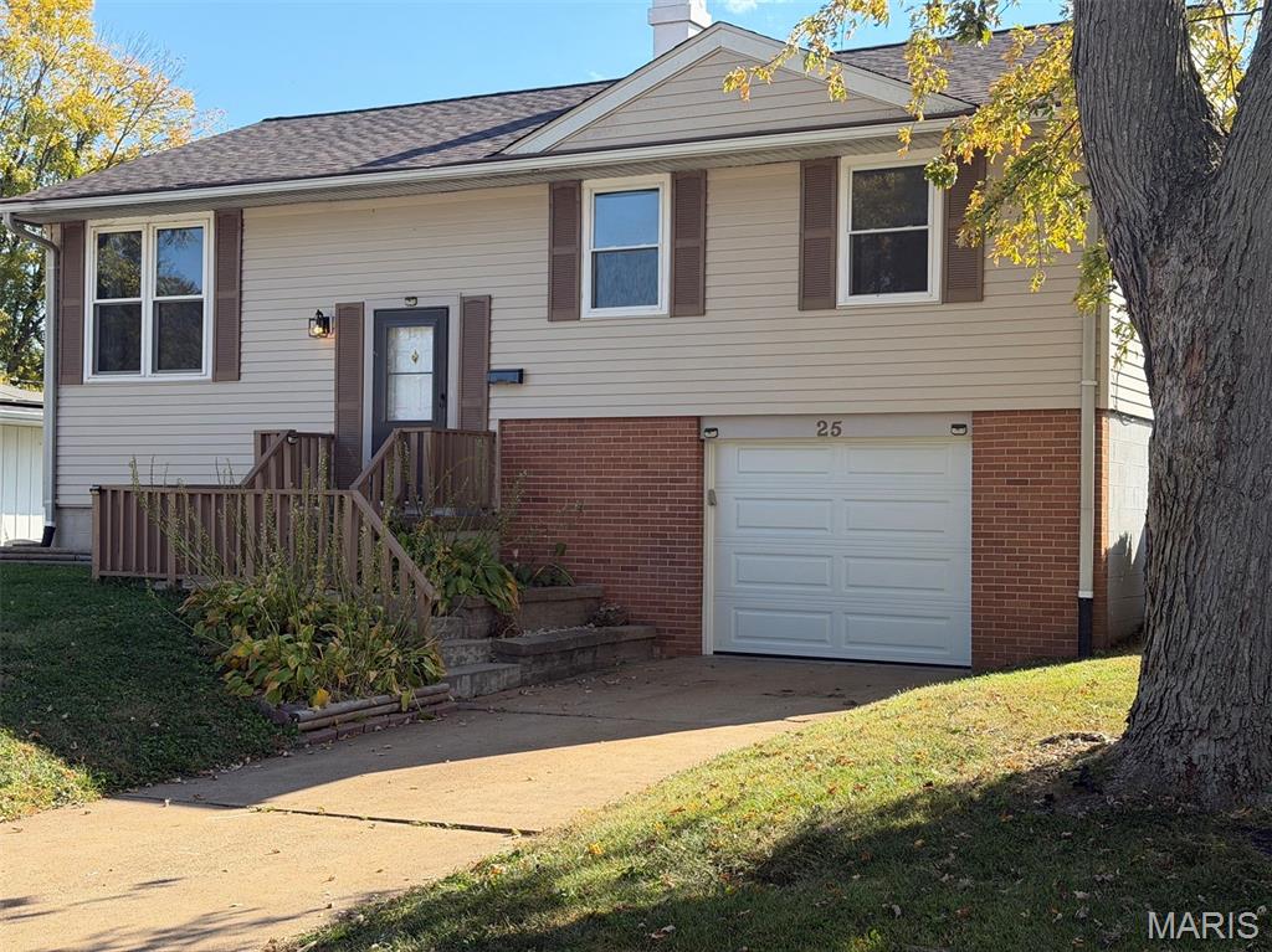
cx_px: 636
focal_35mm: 48
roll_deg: -0.6
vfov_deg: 30.2
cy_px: 476
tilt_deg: +1.8
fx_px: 1763
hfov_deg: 39.7
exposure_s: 1/1795
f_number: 1.78
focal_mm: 6.76
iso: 100
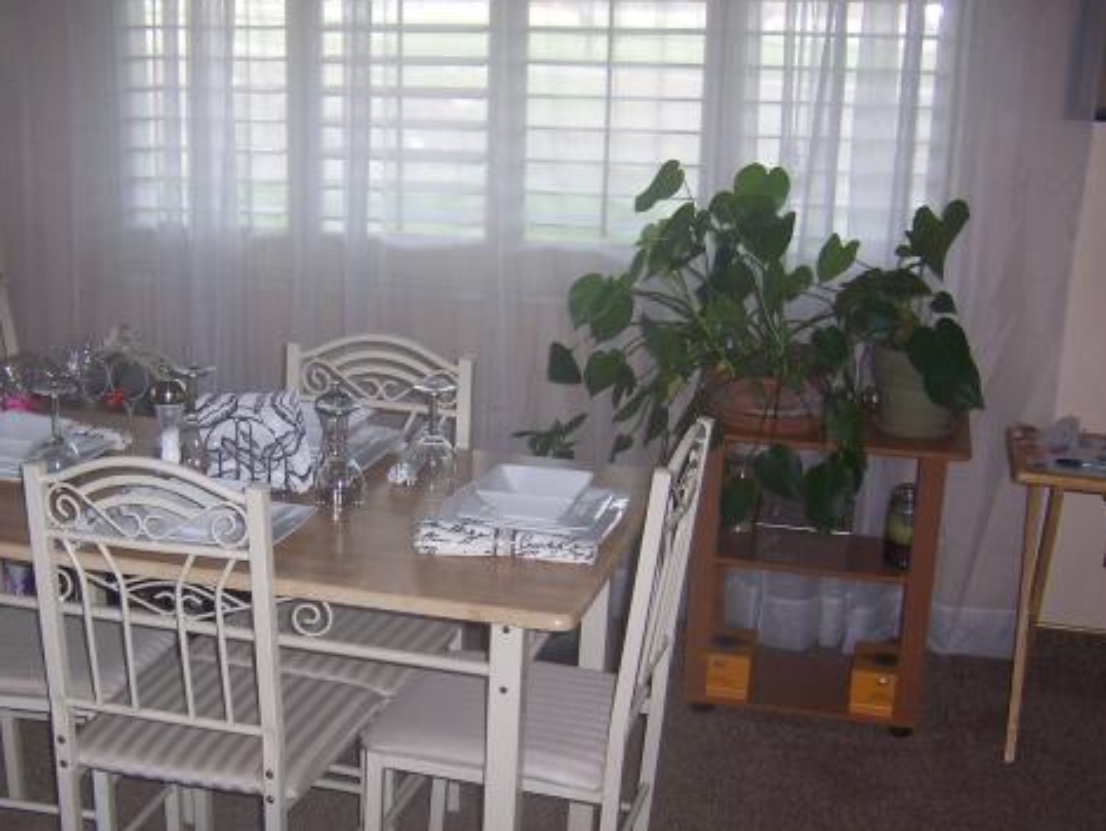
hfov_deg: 38.5
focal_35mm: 49
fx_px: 1566
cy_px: 516
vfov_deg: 29.6
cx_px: 386
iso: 80
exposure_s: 1/60
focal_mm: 6.2
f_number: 2.8
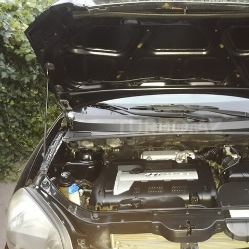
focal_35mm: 34
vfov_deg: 48.4
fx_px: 277
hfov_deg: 47.5
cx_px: 169
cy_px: 126
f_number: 1.9
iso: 400
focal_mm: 3.7
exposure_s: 1/17
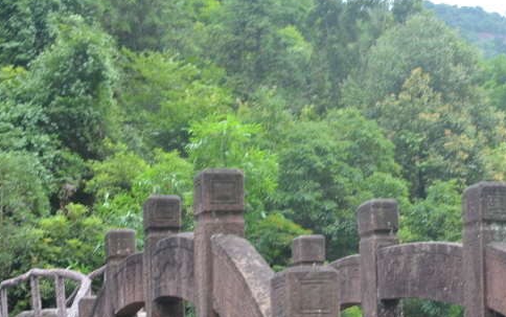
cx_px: 260
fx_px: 980
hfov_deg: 29.0
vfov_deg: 17.9
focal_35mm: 71
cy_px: 325
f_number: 8
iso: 640
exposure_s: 1/60
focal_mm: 22
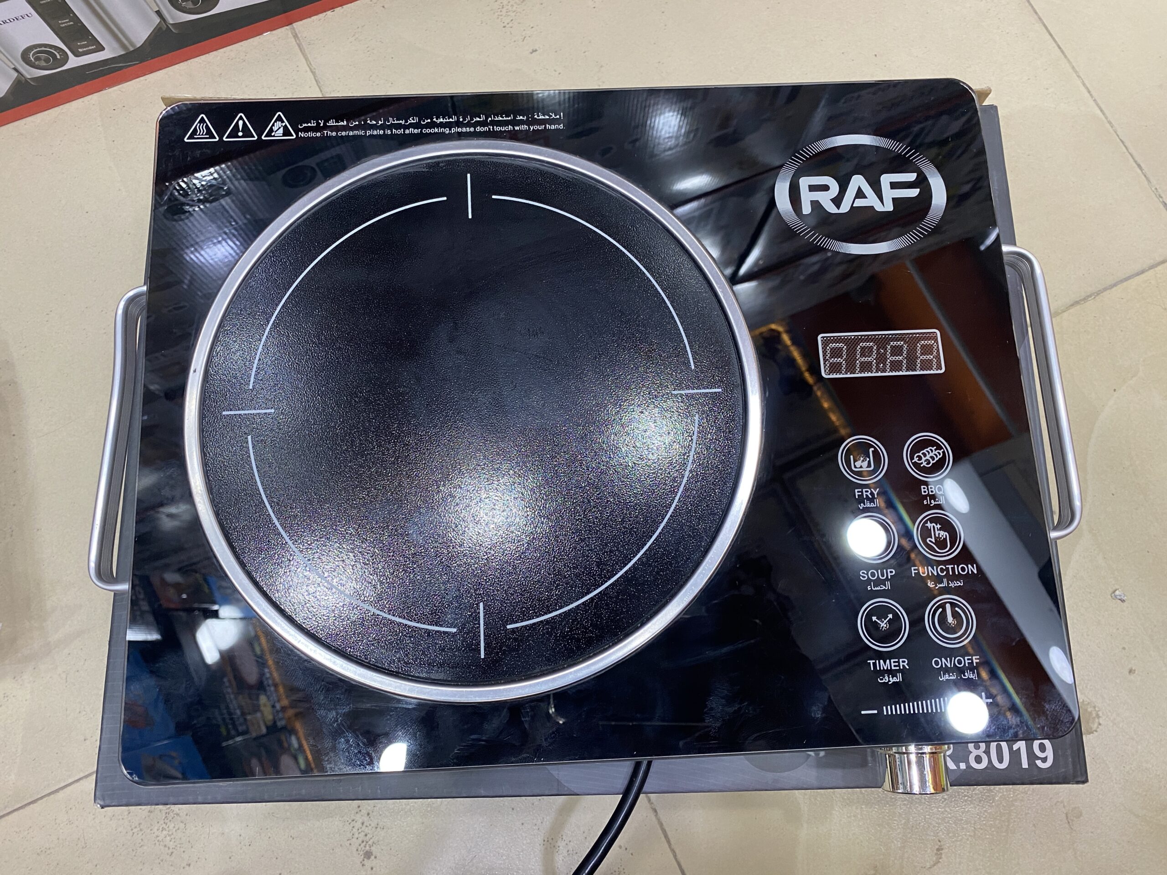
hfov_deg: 67.3
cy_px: 438
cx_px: 584
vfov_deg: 53.1
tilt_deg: -76.4
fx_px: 877
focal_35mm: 26
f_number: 1.8
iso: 160
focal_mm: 4.25
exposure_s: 1/50
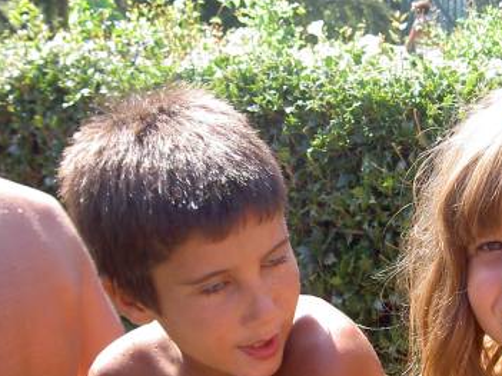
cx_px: 295
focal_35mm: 89
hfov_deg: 22.0
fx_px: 1290
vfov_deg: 16.5
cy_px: 289
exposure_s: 1/160
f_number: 2.8
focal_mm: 8
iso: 100
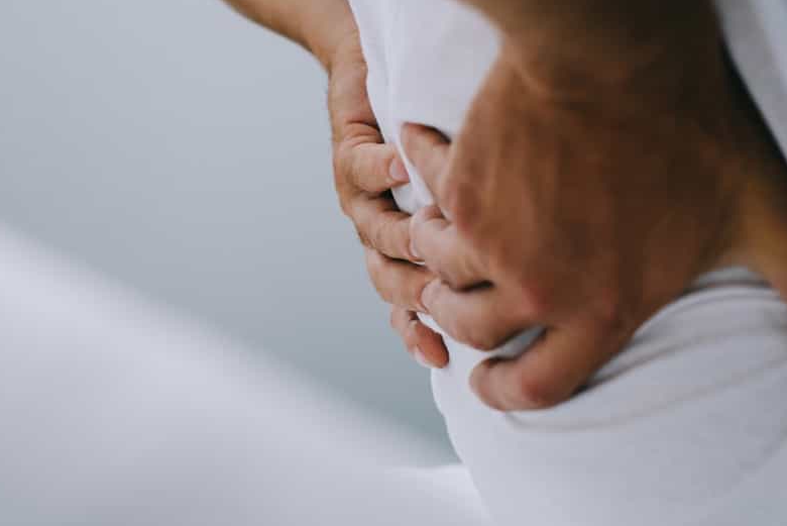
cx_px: 263
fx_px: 1794
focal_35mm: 82
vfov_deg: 16.6
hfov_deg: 24.6
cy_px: 170
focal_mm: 50
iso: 800
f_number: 4
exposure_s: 1/200
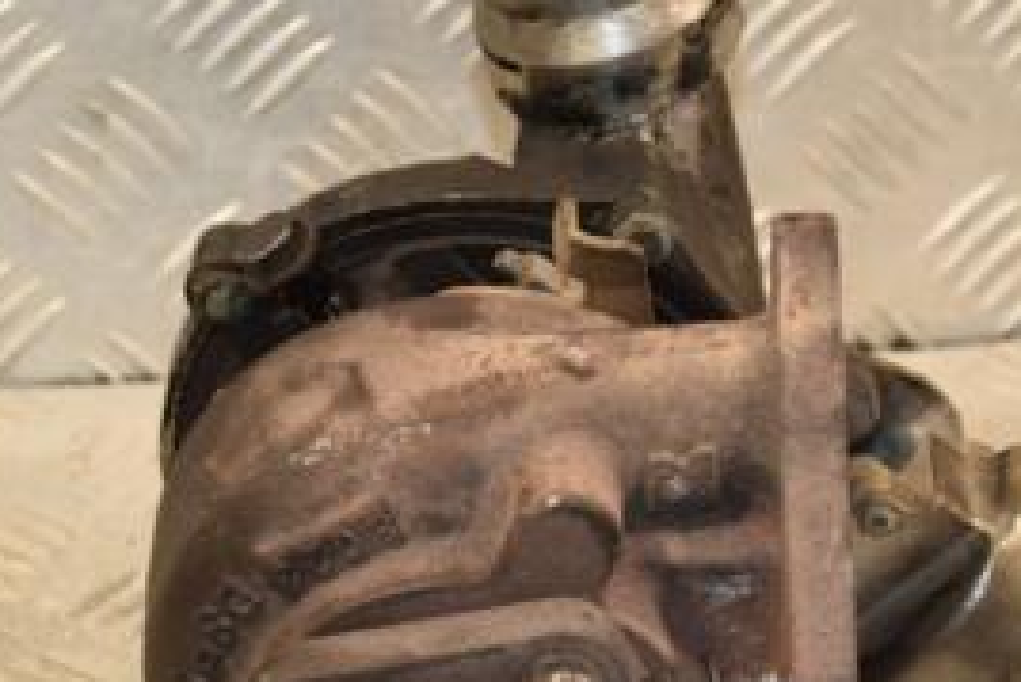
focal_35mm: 168
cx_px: 507
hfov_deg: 12.2
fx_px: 4767
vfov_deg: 8.2
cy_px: 389
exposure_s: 1/160
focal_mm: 50
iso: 800
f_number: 5
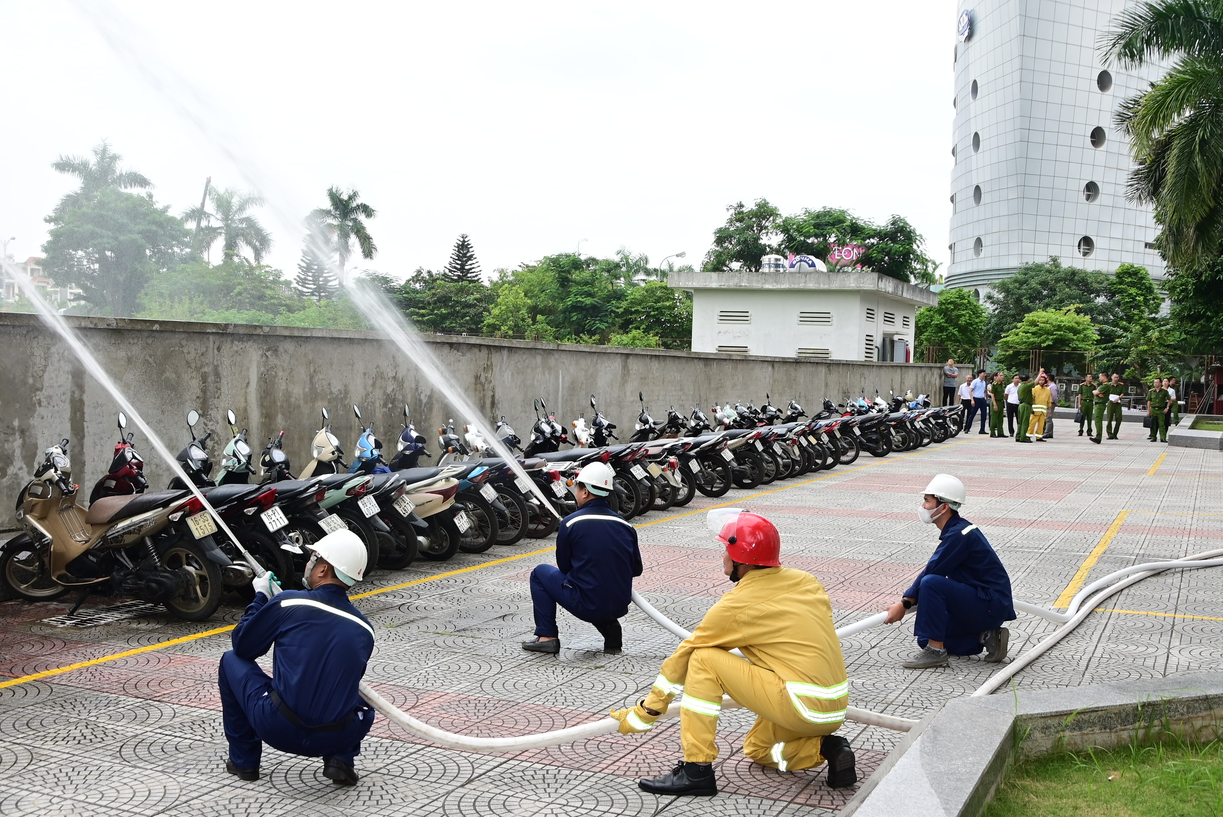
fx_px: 1258
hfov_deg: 51.9
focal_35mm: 37
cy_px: 408
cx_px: 612
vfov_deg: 36.0
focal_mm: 25
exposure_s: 1/200
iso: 400
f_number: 9
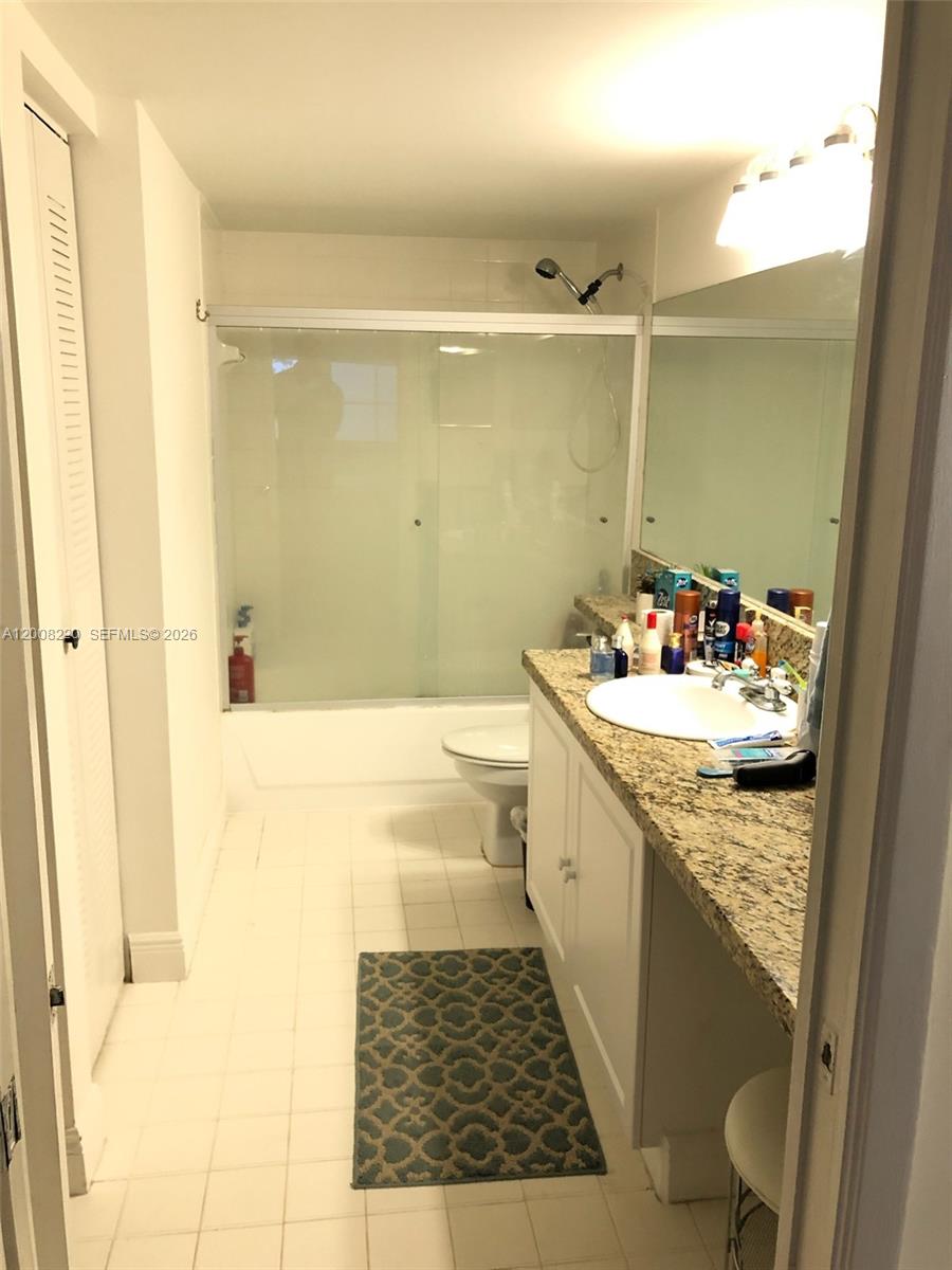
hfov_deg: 49.7
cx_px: 476
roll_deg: -1.0
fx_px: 1027
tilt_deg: -12.8
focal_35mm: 28
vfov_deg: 63.4
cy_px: 635
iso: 64
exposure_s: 1/15
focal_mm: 4
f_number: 1.8
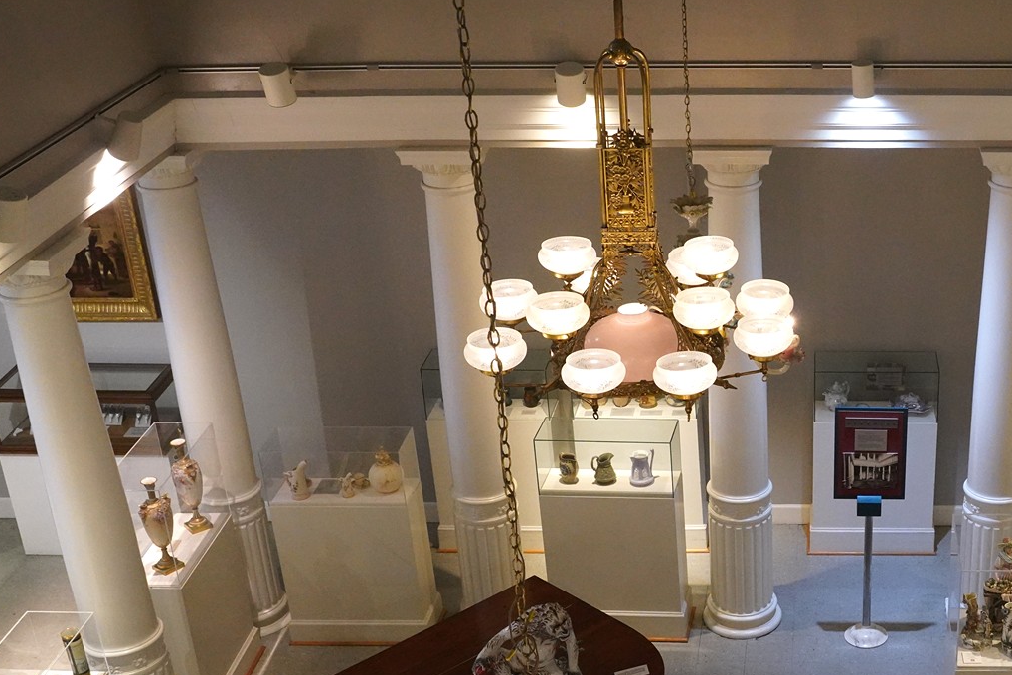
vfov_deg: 24.4
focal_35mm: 55
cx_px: 853
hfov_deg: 34.8
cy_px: 477
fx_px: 1546
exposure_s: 1/80
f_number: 9
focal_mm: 28
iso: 6400
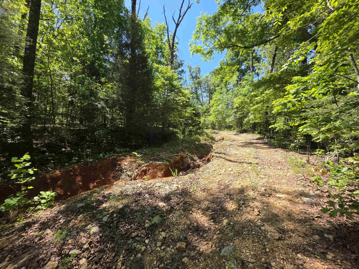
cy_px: 134
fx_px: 135
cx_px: 180
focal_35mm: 13
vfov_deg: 89.9
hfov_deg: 106.2
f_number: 1.9
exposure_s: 1/705
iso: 40
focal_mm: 2.2
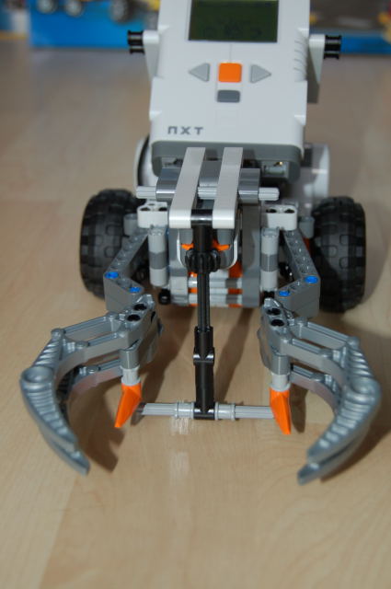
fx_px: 931
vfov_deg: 35.1
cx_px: 196
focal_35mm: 57
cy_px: 294
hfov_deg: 23.7
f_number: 5
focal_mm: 38
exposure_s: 1/60
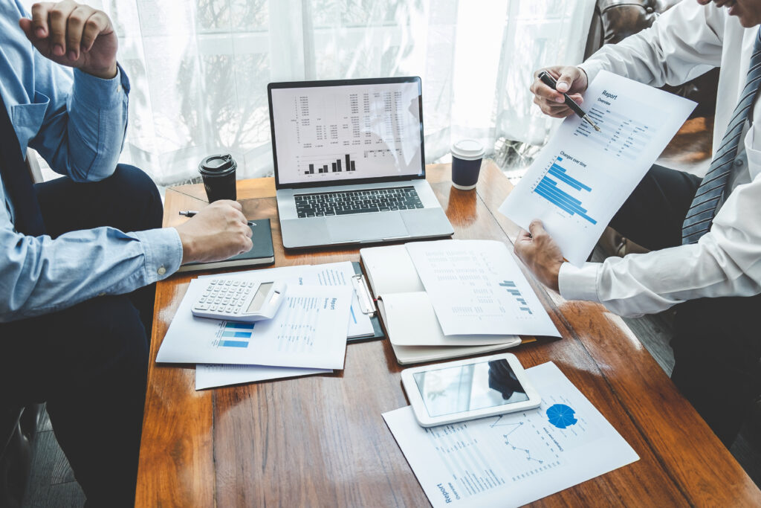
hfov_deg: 60.3
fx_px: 655
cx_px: 380
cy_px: 254
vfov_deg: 42.3
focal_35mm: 31
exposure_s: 1/80
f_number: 3.6
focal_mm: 20.5
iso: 200
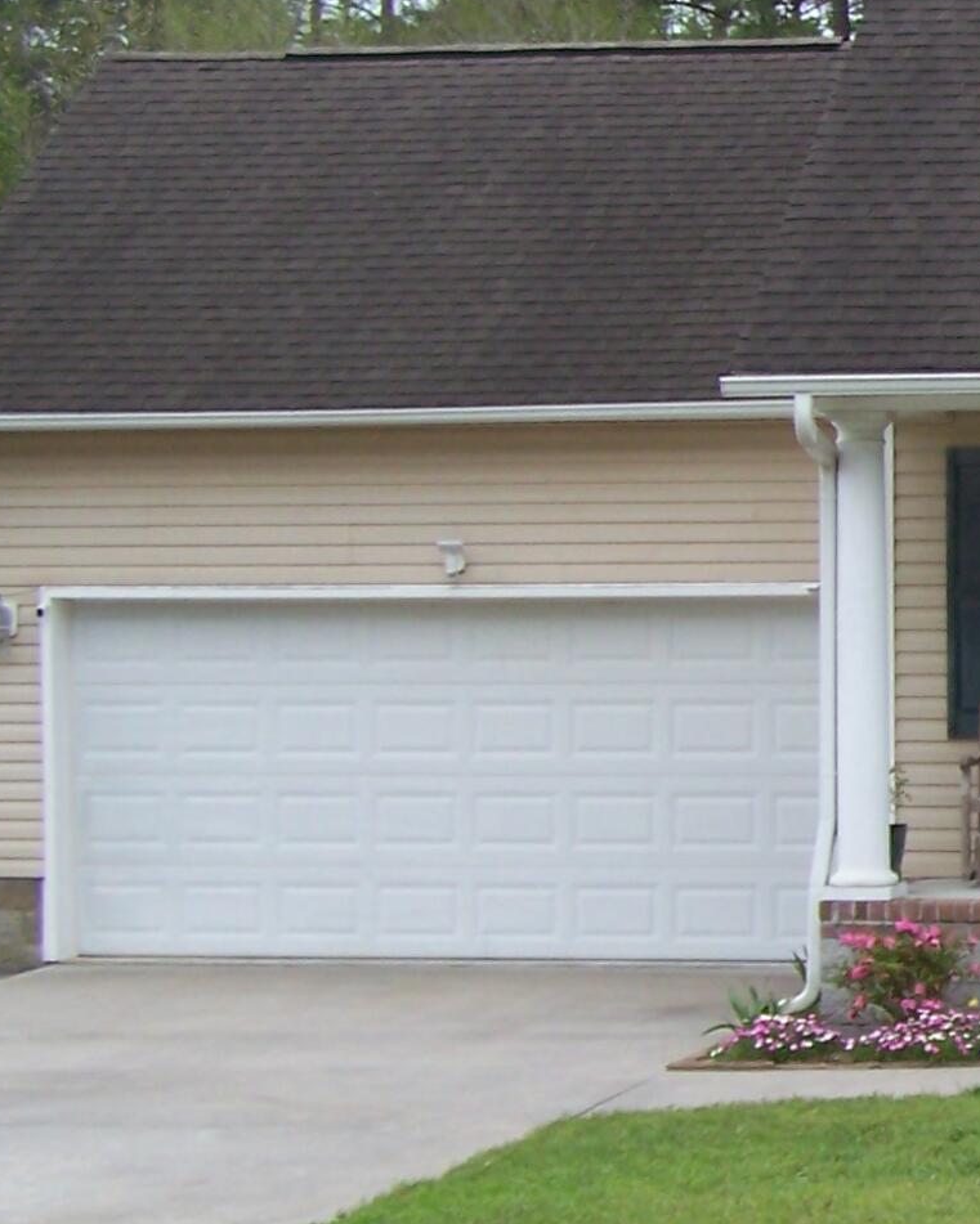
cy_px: 799
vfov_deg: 16.4
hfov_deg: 12.4
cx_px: 1590
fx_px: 4241
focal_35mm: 117
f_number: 2.8
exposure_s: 1/500
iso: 64
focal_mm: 6.3
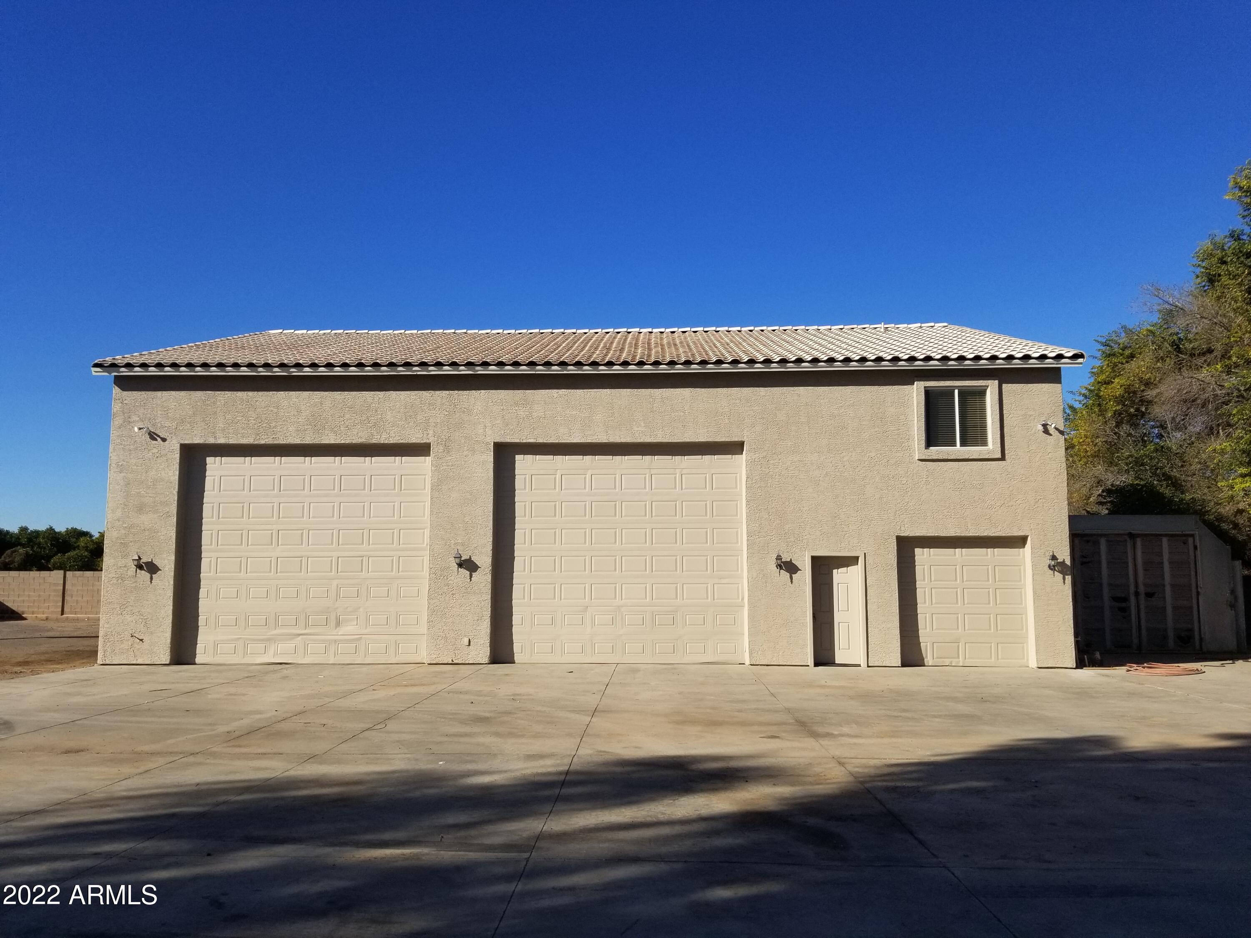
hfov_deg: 67.3
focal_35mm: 26
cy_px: 469
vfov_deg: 53.1
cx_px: 626
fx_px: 940
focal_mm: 4.25
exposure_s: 1/4024
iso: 50
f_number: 1.7
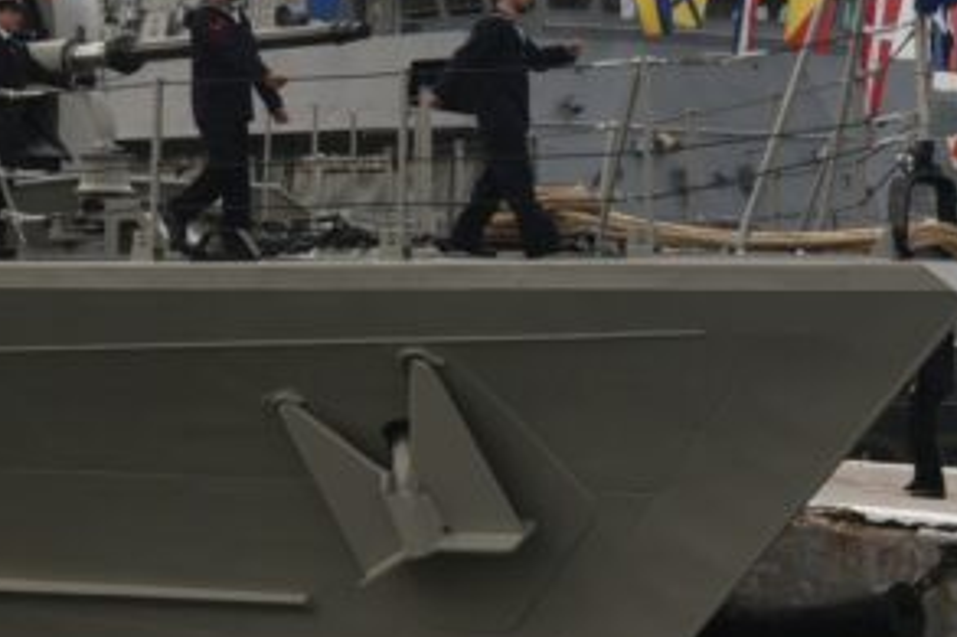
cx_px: -265
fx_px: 3055
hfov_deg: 16.8
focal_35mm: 115
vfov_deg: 11.7
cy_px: -69
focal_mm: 34
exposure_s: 1/320
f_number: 7.1
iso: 250
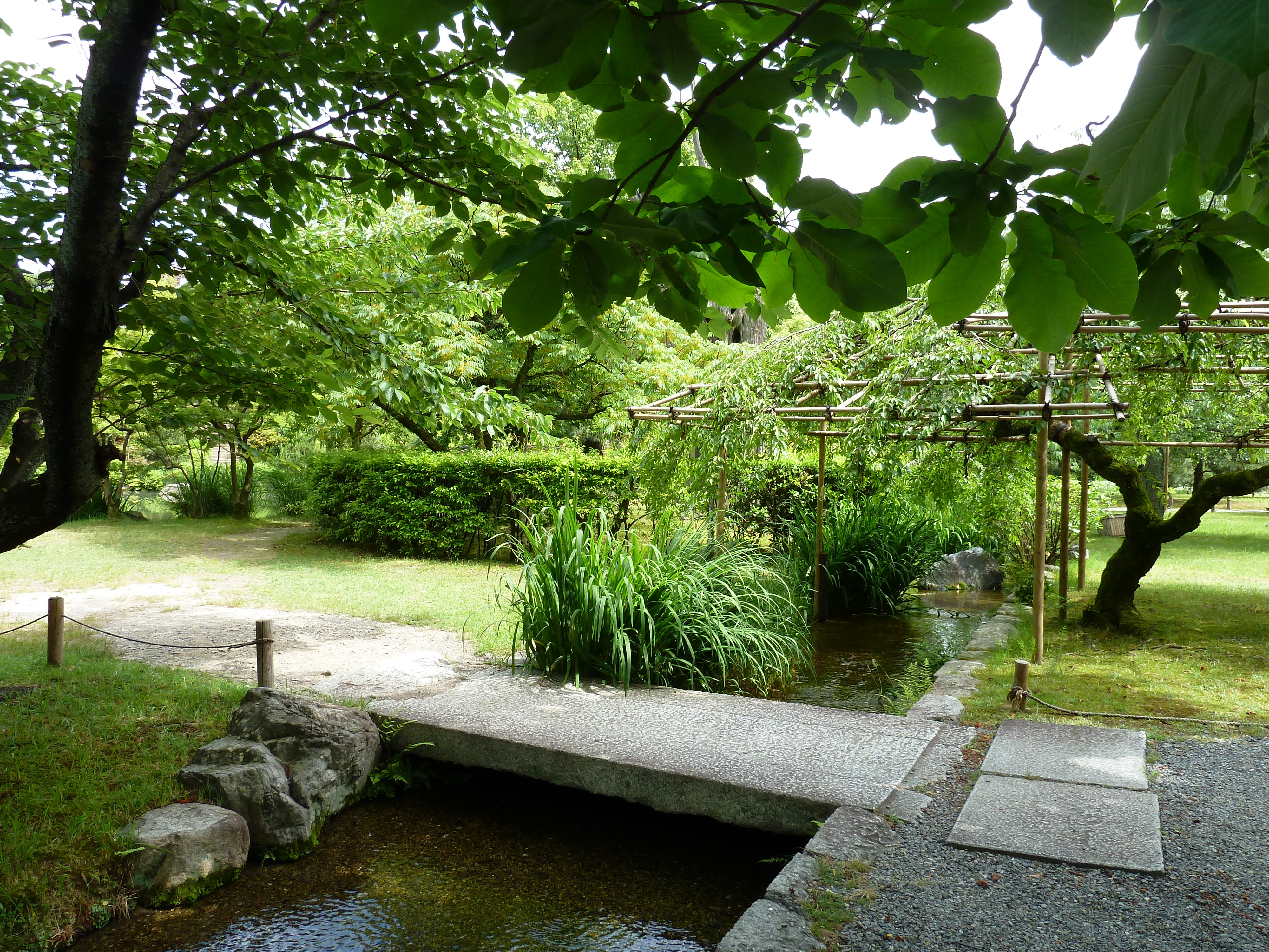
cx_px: 634
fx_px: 916
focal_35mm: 25
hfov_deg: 69.4
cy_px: 476
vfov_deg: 54.9
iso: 80
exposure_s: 1/100
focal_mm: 4.1
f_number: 4
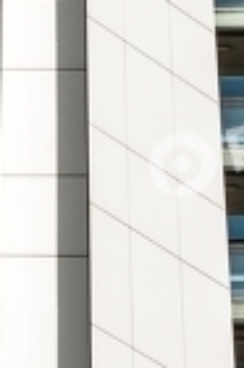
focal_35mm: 258
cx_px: 49
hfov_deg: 5.3
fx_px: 2629
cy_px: -344
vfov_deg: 7.7
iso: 100
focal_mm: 24
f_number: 10
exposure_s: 1/250
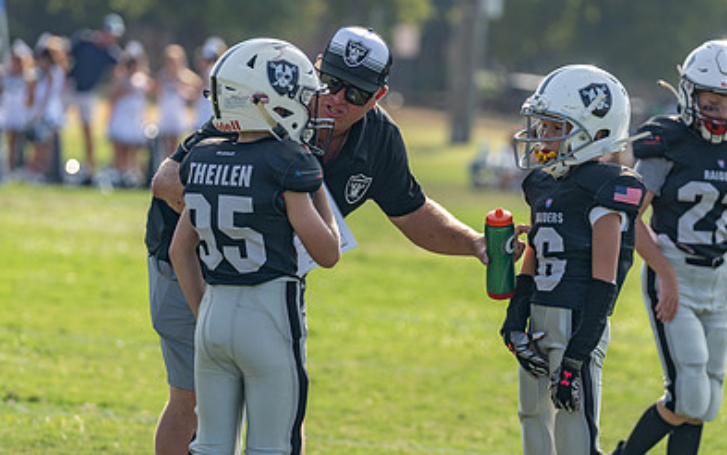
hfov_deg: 8.2
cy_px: 240
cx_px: 379
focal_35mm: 257
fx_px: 5094
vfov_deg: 5.1
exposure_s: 1/1000
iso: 100
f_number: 3.5
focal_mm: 171
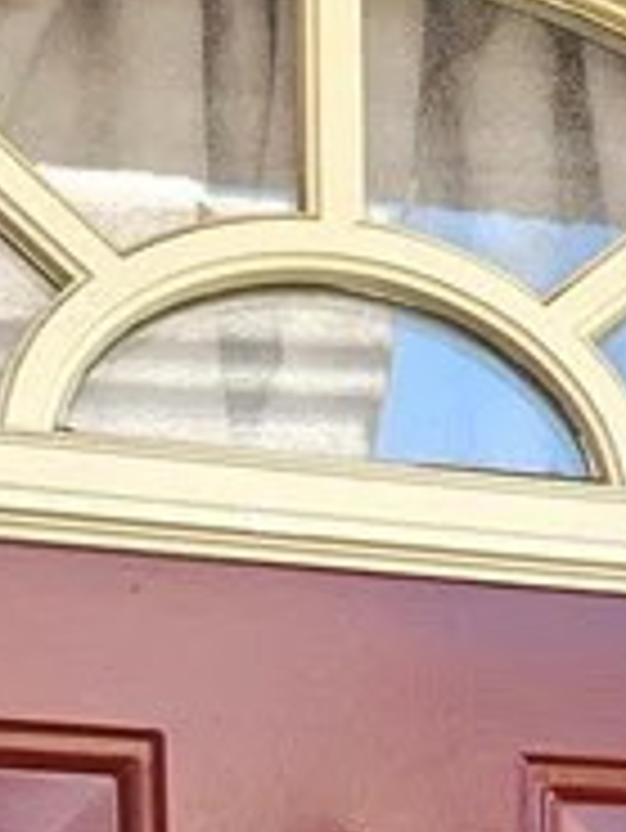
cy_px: 1601
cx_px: 982
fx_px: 3059
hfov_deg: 11.2
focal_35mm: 127
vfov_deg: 13.5
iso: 40
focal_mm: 5.4
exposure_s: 1/244
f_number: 1.8
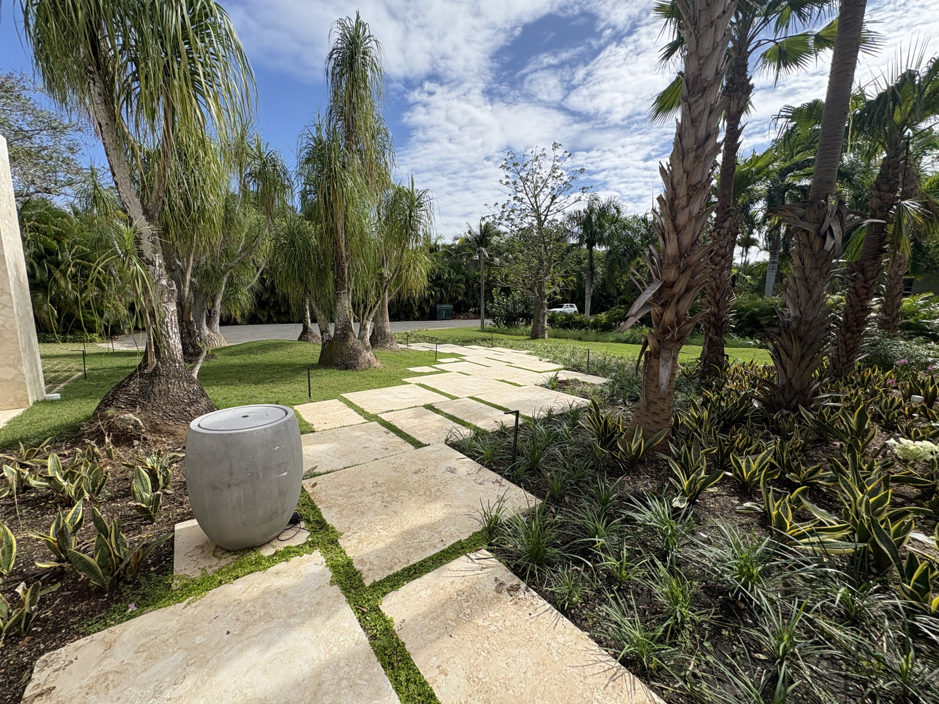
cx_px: 470
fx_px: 380
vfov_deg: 85.7
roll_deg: -0.8
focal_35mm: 14
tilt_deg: -8.4
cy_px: 352
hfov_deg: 102.1
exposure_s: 1/2146
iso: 40
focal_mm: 2.22
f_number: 2.2
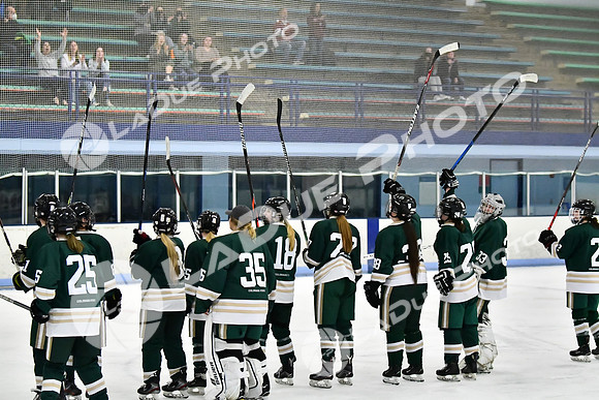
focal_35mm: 108
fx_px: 1797
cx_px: 300
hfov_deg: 18.9
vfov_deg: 12.7
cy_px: 200
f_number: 2.8
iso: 8000
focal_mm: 72
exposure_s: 1/1250
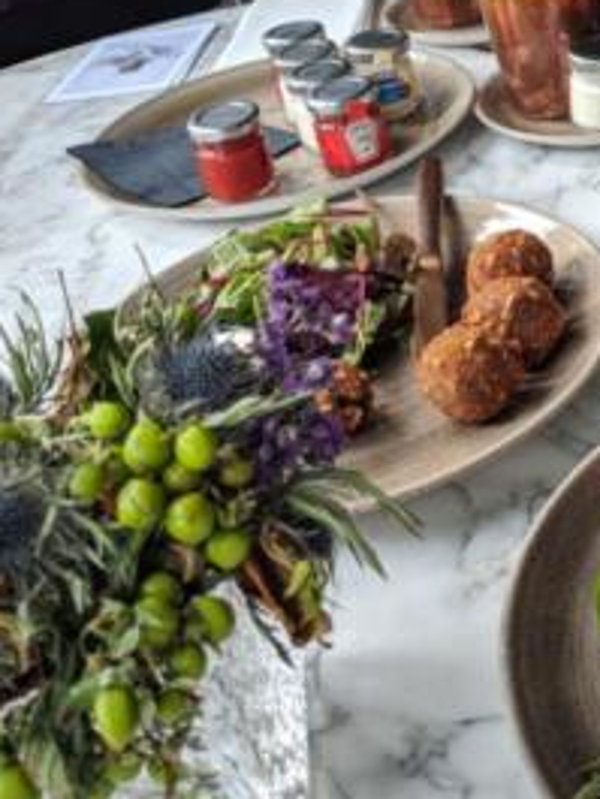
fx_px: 1178
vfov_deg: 36.6
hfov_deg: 28.1
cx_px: 463
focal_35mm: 51
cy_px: 205
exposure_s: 1/125
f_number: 1.8
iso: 54
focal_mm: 4.44
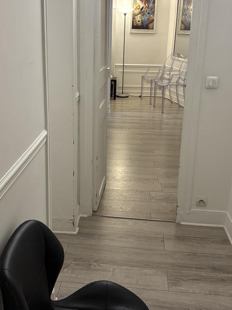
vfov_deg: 42.9
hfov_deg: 32.9
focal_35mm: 44
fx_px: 393
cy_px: 135
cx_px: 107
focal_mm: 5.96
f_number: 1.6
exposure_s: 1/50
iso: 250
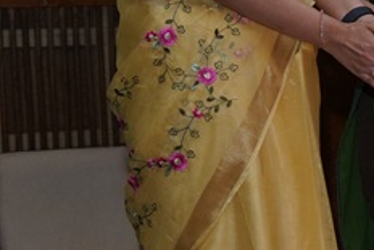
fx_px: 1611
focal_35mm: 155
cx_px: 1116
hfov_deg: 10.0
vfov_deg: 8.9
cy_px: 87
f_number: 4
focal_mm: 24
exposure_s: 1/200
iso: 800
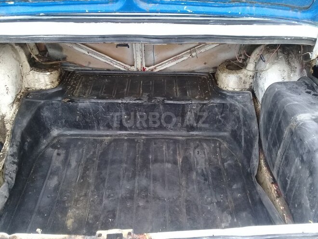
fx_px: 285
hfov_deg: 58.4
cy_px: 120
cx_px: 159
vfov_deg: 45.4
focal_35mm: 31
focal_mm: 3.3
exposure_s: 1/50
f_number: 2.2
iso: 80
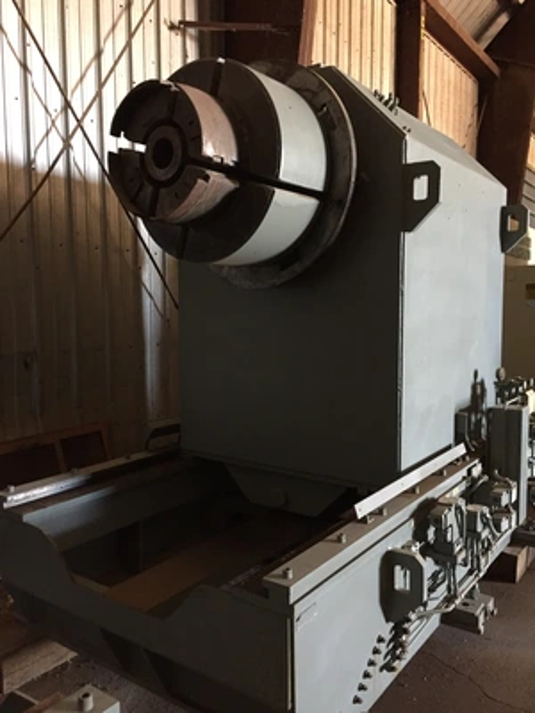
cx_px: 268
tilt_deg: -5.7
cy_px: 356
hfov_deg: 48.2
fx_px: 598
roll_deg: -0.1
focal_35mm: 29
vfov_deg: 61.7
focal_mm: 4.15
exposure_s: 1/15
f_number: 2.2
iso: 320
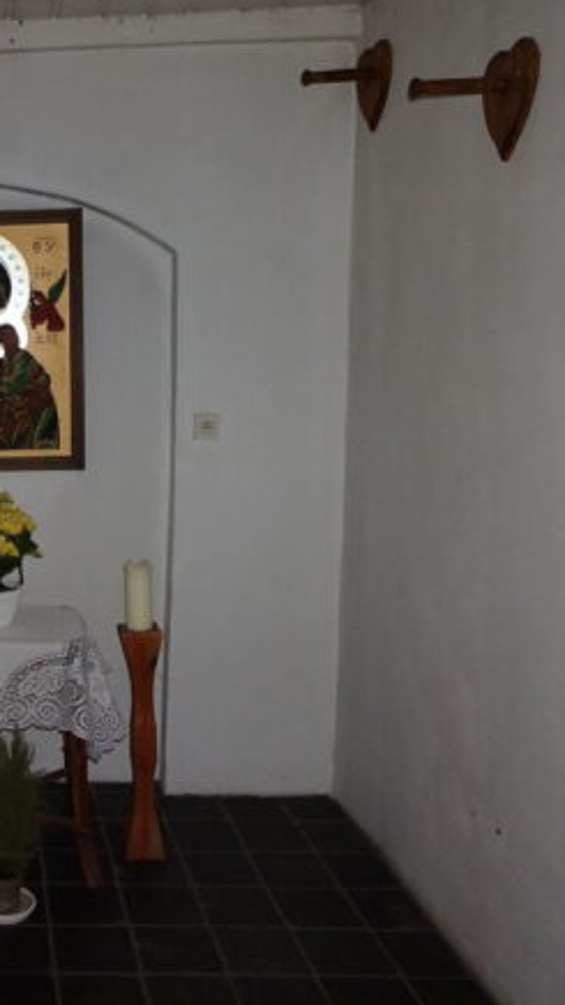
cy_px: 502
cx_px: -37
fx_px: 960
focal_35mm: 36
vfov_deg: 55.3
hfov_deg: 29.9
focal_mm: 4.1
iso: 200
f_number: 3.5
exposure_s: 1/30
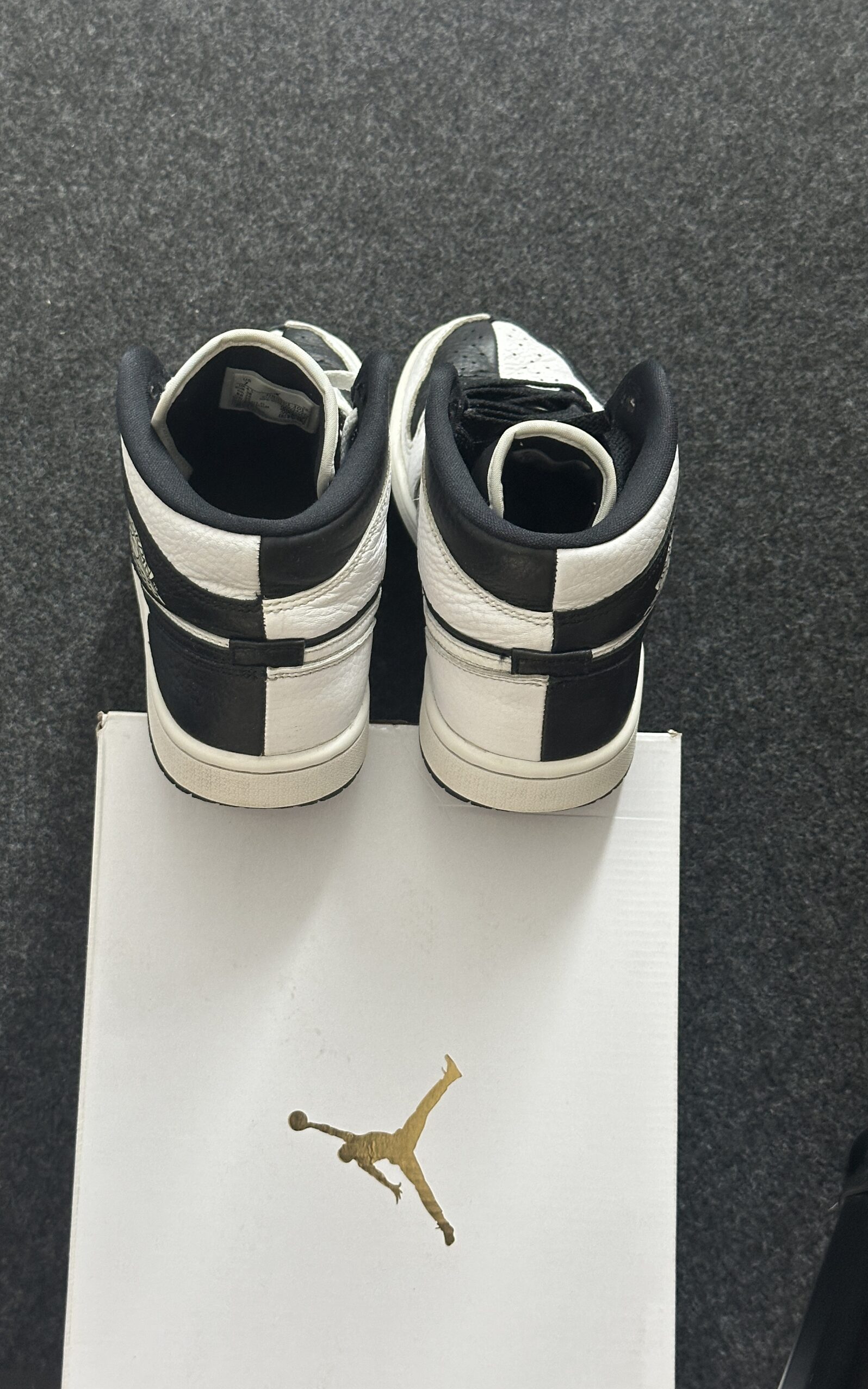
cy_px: 694
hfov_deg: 25.3
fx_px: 1931
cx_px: 348
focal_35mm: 51
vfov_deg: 39.6
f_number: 1.78
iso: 320
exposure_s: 1/33
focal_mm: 6.86
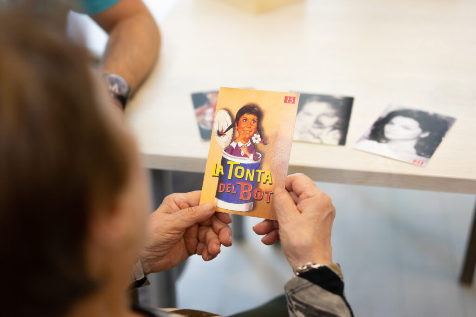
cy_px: 158
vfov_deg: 24.6
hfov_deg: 36.2
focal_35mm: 55
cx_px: 238
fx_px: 727
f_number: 2.2
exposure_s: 1/200
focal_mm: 55
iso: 1000
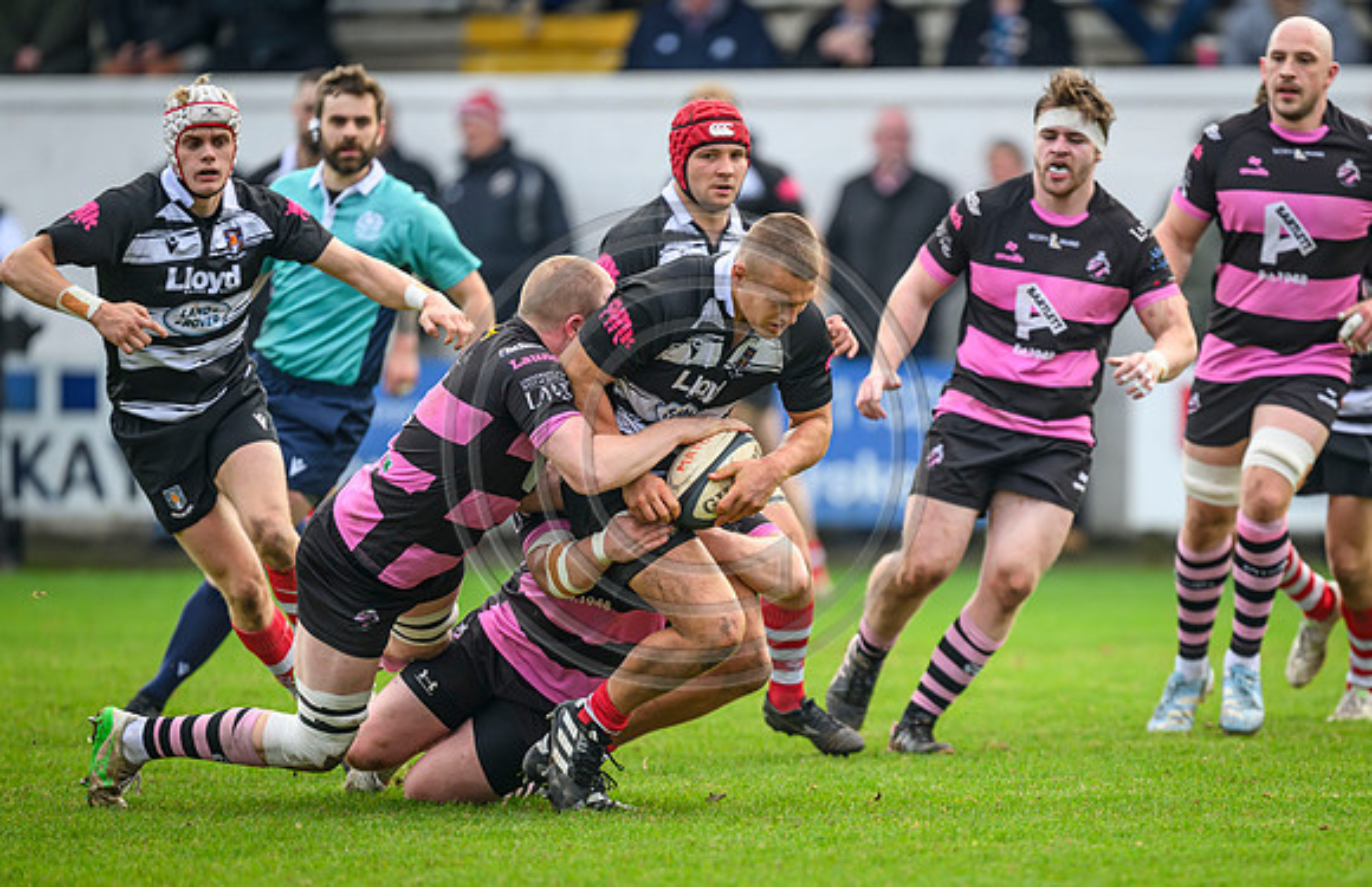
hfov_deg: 3.7
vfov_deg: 2.4
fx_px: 21073
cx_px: 890
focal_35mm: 558
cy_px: 584
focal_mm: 400
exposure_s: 1/1600
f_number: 2.8
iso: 500
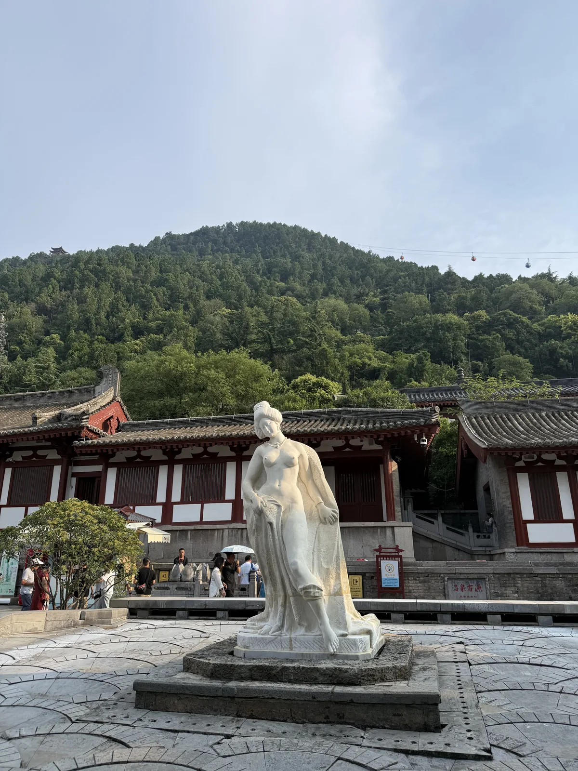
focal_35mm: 24
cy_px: 386
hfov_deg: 56.8
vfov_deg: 71.6
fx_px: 534
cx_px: 289
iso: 80
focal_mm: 6.76
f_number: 1.78
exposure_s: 1/3759
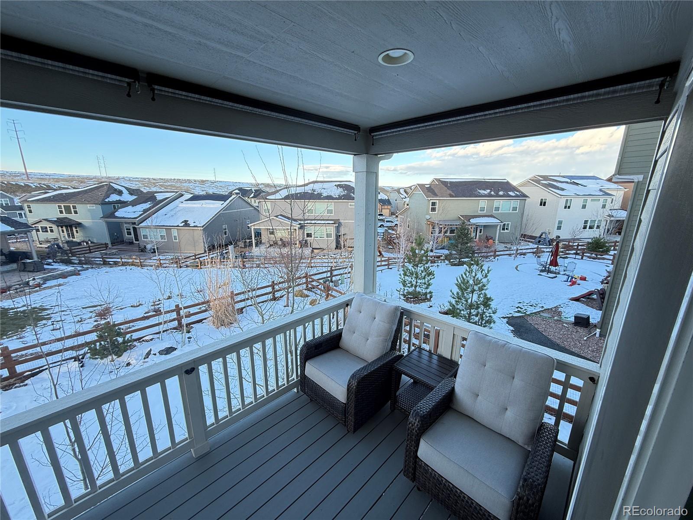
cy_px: 260
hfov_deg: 102.1
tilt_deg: -14.2
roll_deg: +0.4
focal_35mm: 14
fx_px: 280
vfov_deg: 85.7
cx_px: 346
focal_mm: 2.22
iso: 64
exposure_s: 1/188
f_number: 2.2
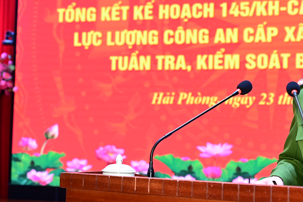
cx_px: 227
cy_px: 75
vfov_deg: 15.0
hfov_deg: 22.2
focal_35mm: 91
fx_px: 766
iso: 1250
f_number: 4
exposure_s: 1/160
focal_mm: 40
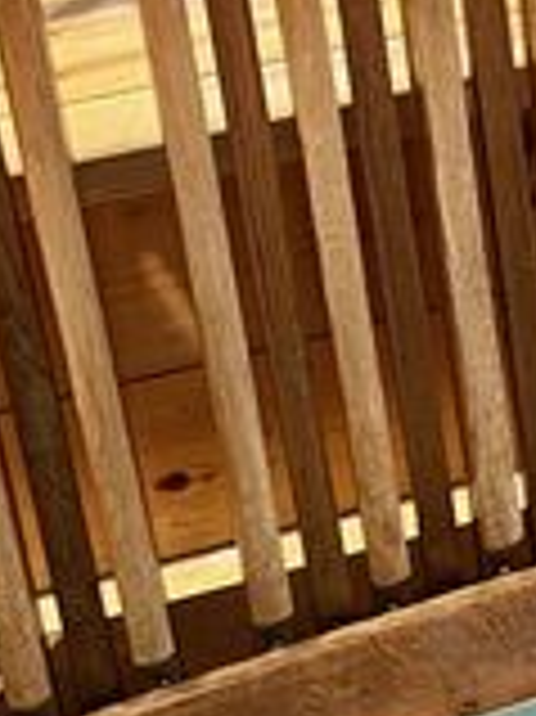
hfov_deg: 14.4
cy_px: -198
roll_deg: +5.7
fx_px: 2026
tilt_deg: -15.8
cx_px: 698
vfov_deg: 18.7
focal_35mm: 98
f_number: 1.5
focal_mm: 5.7
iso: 400
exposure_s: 1/33
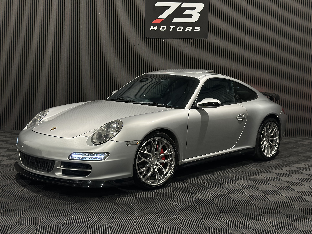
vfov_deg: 30.3
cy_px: 117
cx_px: 156
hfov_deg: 39.7
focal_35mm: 48
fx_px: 433
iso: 160
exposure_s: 1/50
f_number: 1.78
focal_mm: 6.86
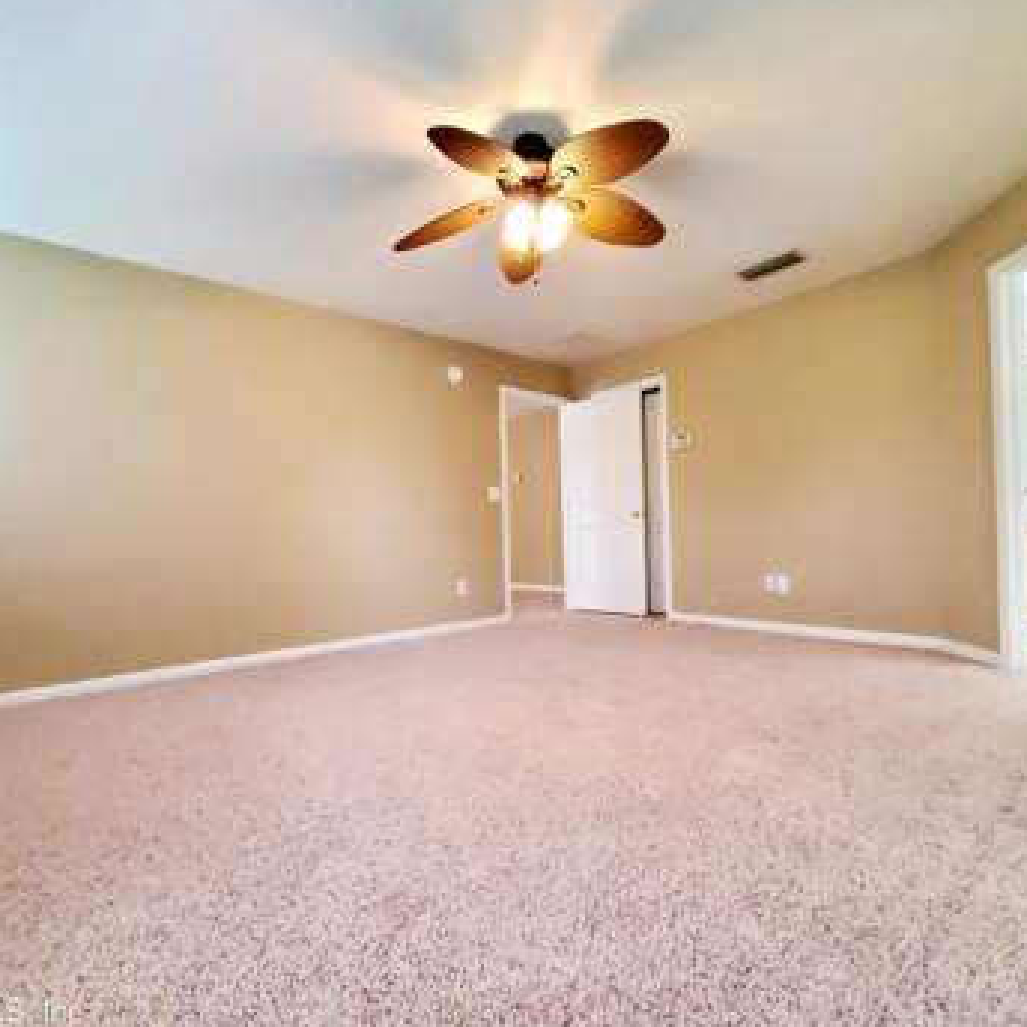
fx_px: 537
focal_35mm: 16
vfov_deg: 87.4
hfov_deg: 87.4
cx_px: 519
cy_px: 521
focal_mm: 1.8
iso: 640
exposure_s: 1/59.2
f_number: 2.2
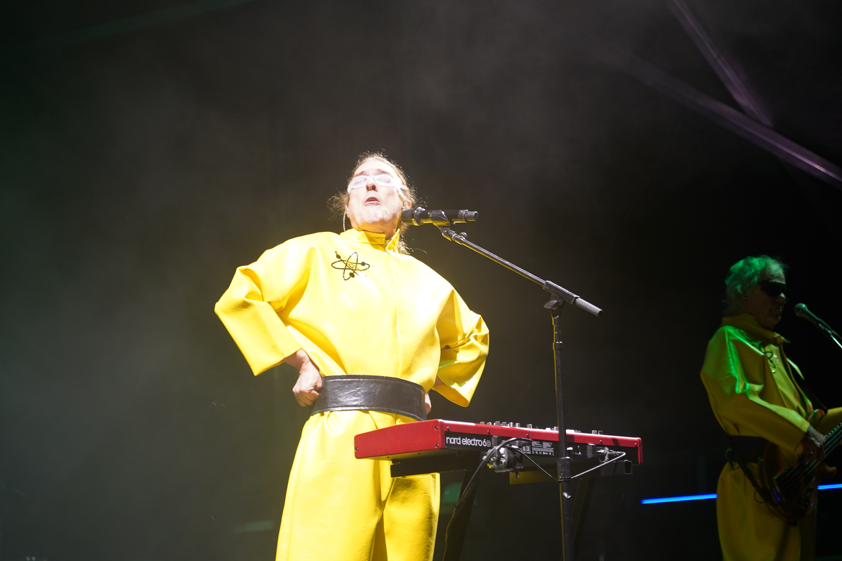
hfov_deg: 19.5
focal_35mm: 105
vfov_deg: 13.0
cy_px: 280
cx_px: 421
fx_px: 2456
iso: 1250
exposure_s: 1/160
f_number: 4
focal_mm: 105
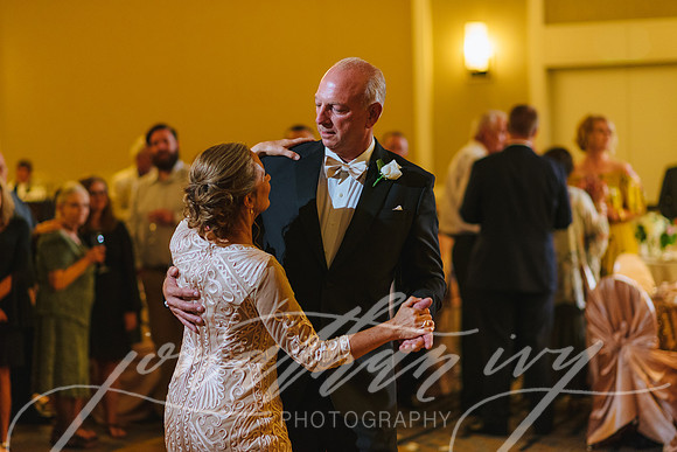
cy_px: 226
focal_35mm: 85
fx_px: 1599
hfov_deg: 23.9
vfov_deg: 16.1
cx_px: 338
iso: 1600
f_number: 2.2
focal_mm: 85
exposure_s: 1/160
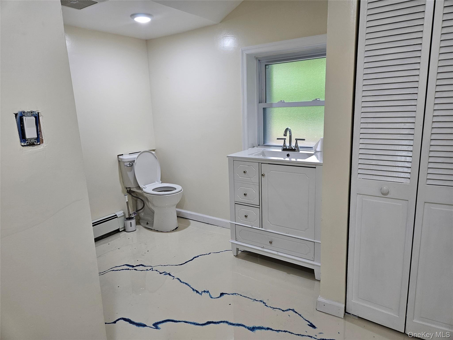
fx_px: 301
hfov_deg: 73.9
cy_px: 170
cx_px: 226
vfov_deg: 58.9
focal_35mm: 23
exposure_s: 1/120
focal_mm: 5.4
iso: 125
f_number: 1.8
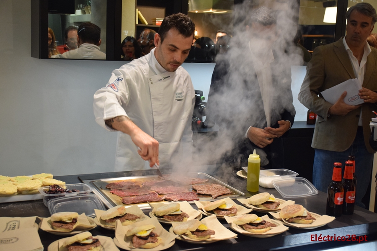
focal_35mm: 48
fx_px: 503
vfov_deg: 28.1
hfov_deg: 41.1
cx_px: 188
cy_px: 126
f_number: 4
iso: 1100
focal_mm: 32
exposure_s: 1/60
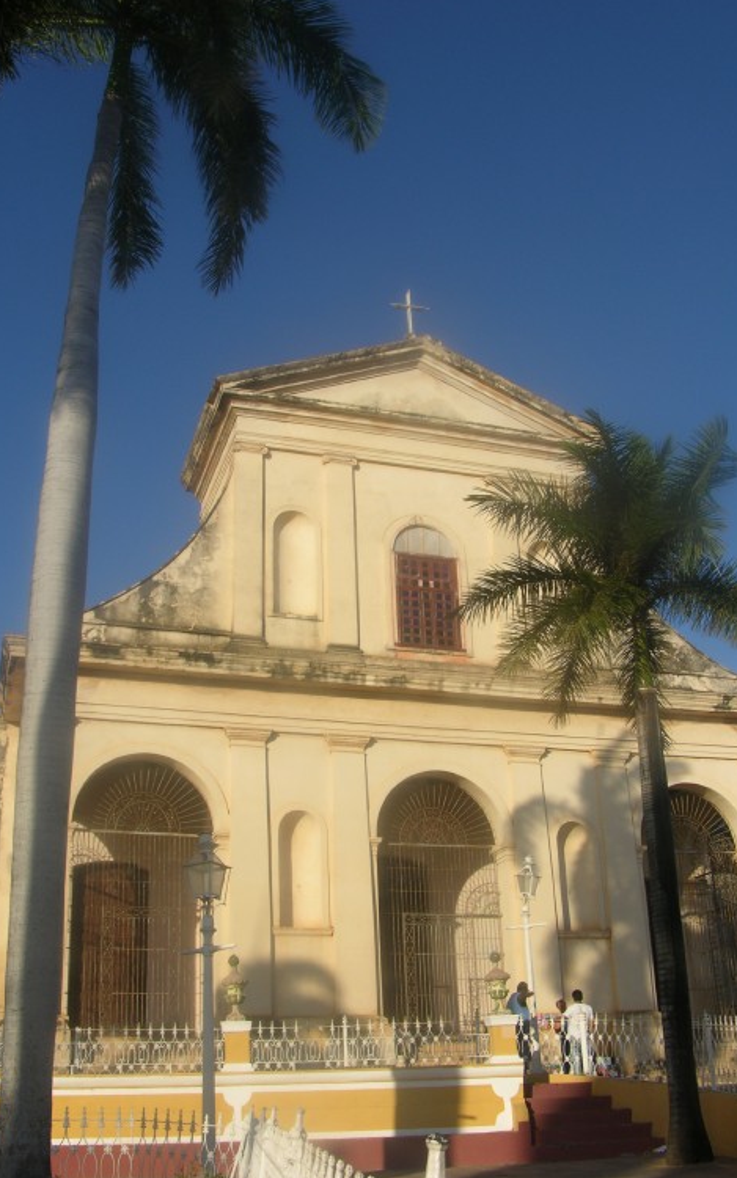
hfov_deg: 33.6
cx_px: 369
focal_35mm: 38
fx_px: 1221
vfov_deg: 51.5
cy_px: 591
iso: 50
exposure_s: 1/283
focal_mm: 8.9
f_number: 6.3
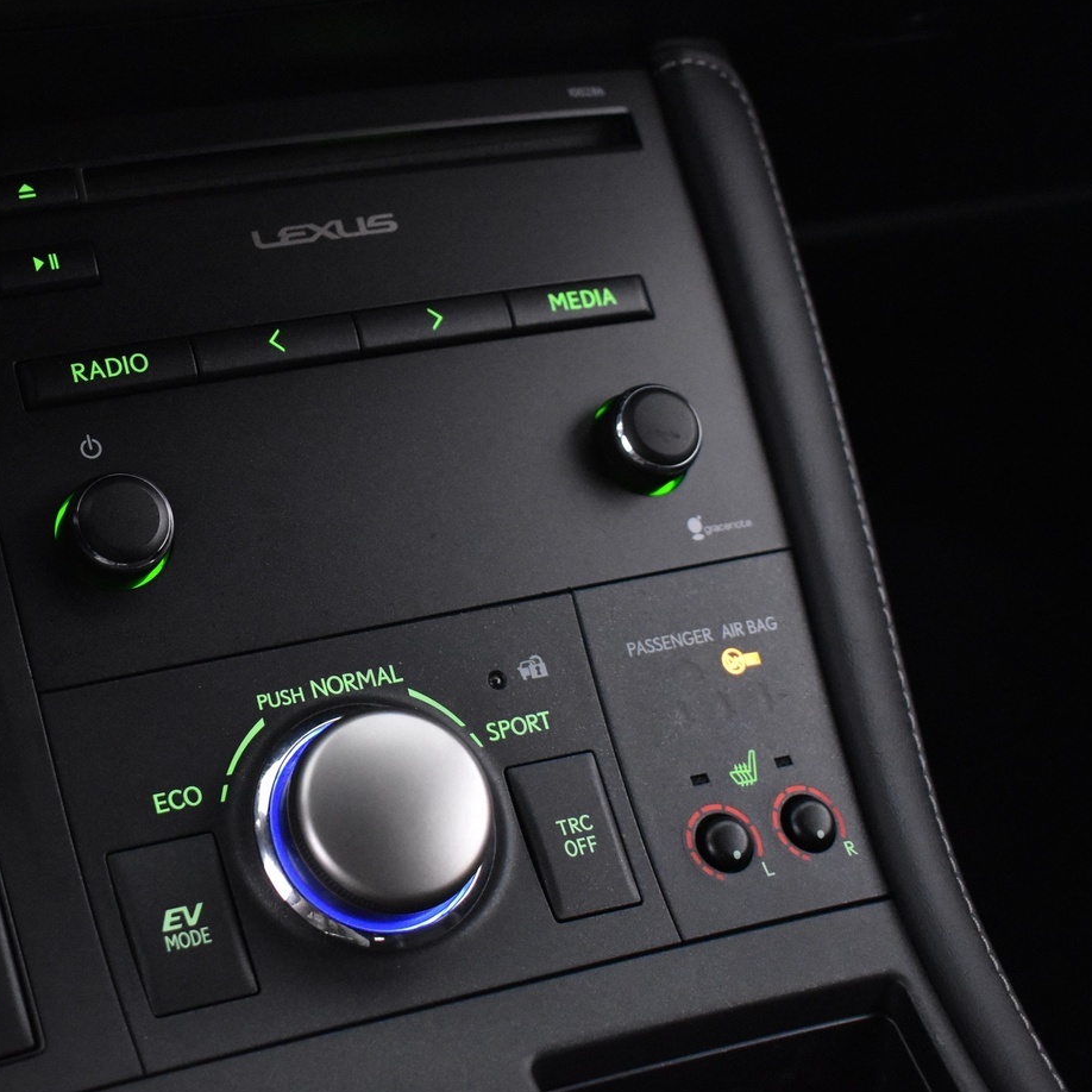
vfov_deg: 28.3
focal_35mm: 61
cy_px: 514
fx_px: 2168
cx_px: 207
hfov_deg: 27.7
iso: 3200
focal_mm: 27
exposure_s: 1/40
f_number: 4
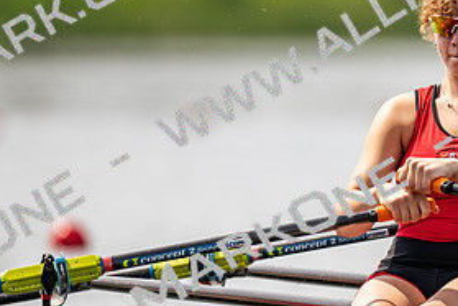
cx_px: 360
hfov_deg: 1.7
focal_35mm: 1246
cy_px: 152
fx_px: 15851
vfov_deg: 1.1
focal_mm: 600
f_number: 4
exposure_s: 1/2500
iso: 200
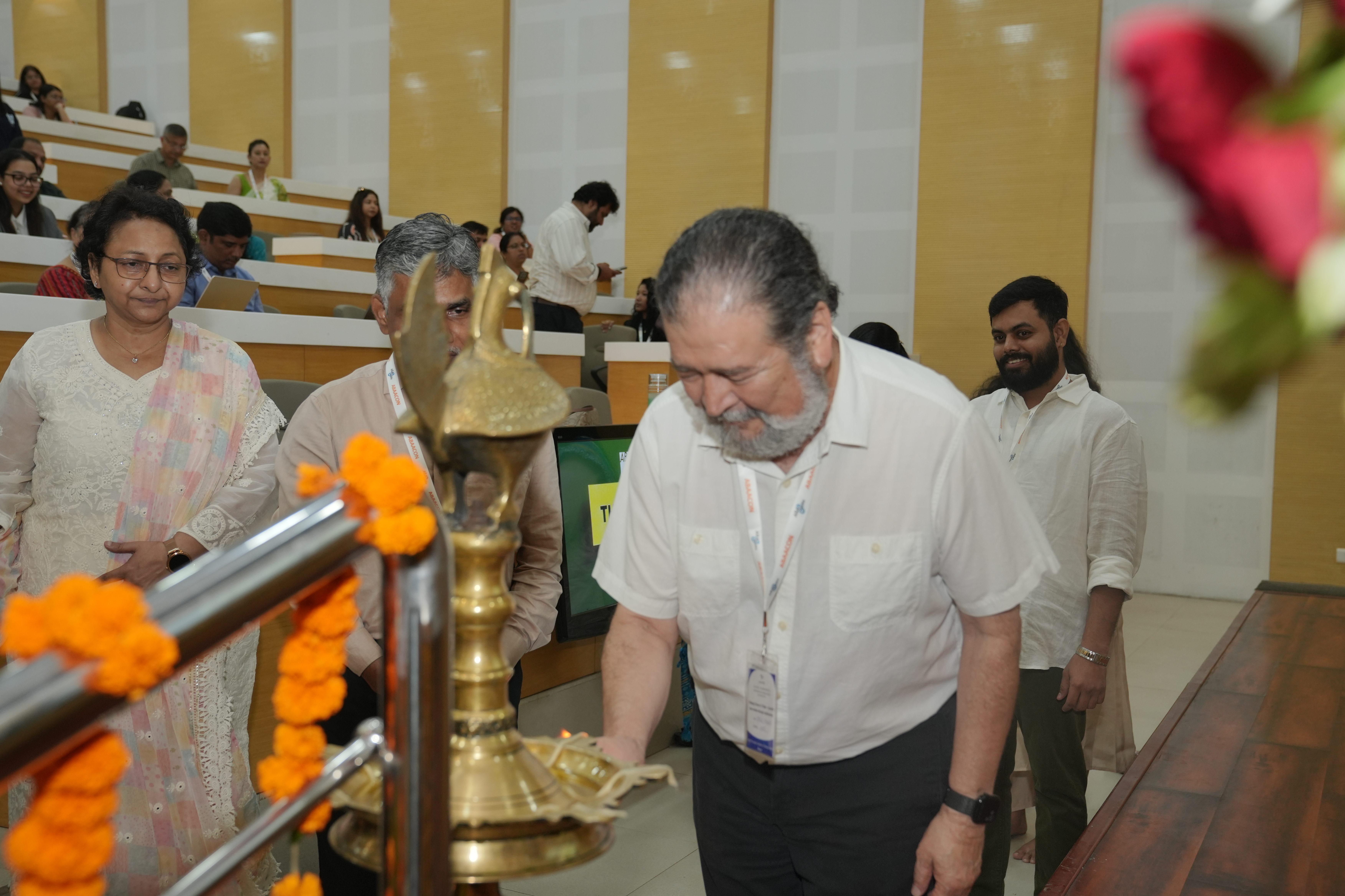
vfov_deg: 35.9
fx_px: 1382
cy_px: 448
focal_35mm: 37
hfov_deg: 51.9
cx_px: 672
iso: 800
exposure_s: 1/160
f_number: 4
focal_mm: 37
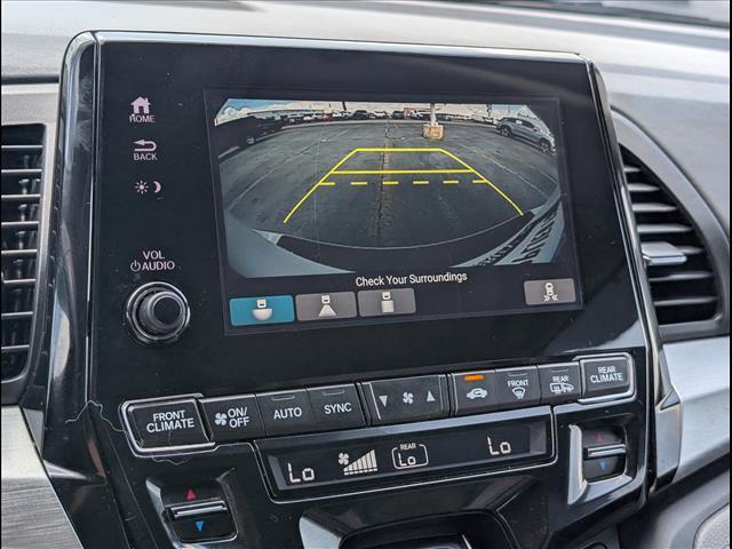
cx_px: 366
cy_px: 274
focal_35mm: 49
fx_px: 1036
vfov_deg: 29.7
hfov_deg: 38.9
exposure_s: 1/286
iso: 25
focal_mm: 6.9
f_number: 1.68
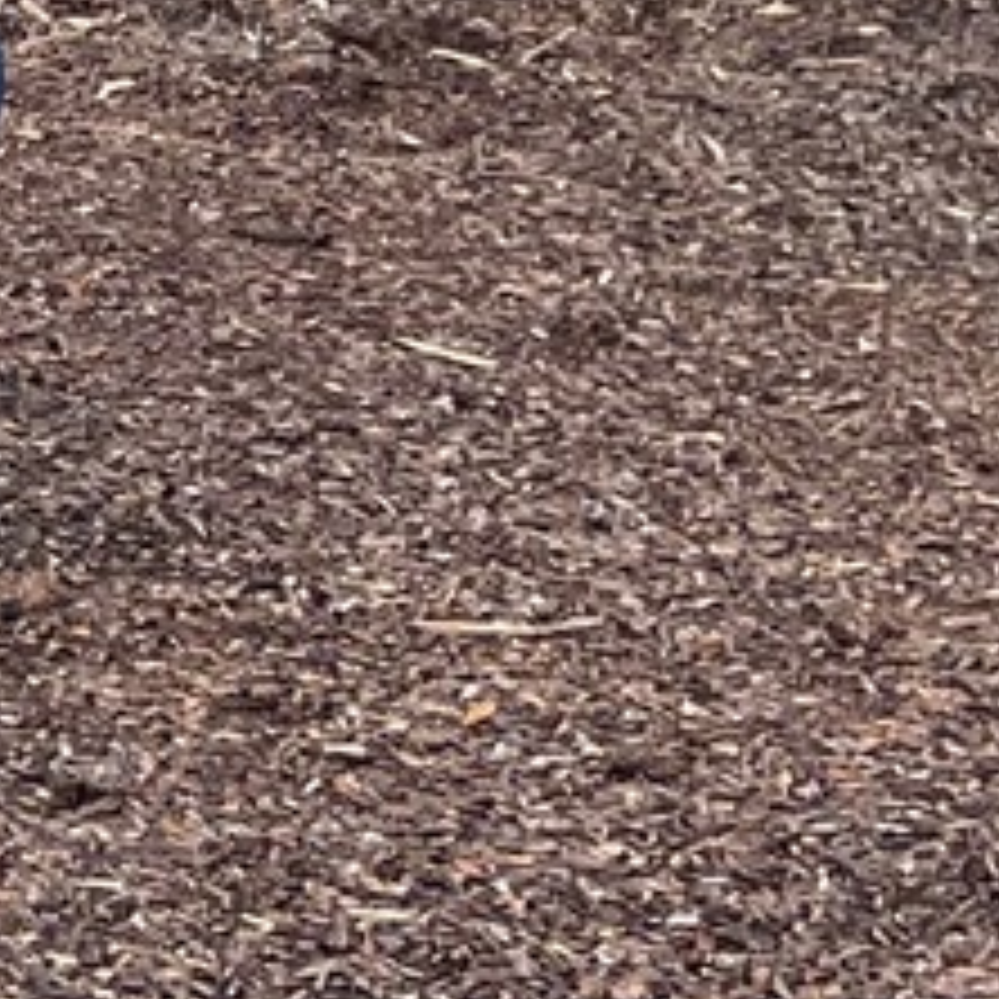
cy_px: -1130
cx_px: -1350
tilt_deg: -1.8
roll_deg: -1.5
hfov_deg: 9.4
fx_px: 5420
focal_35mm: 166
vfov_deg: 9.7
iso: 32
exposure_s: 1/1883
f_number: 1.6
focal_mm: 5.1
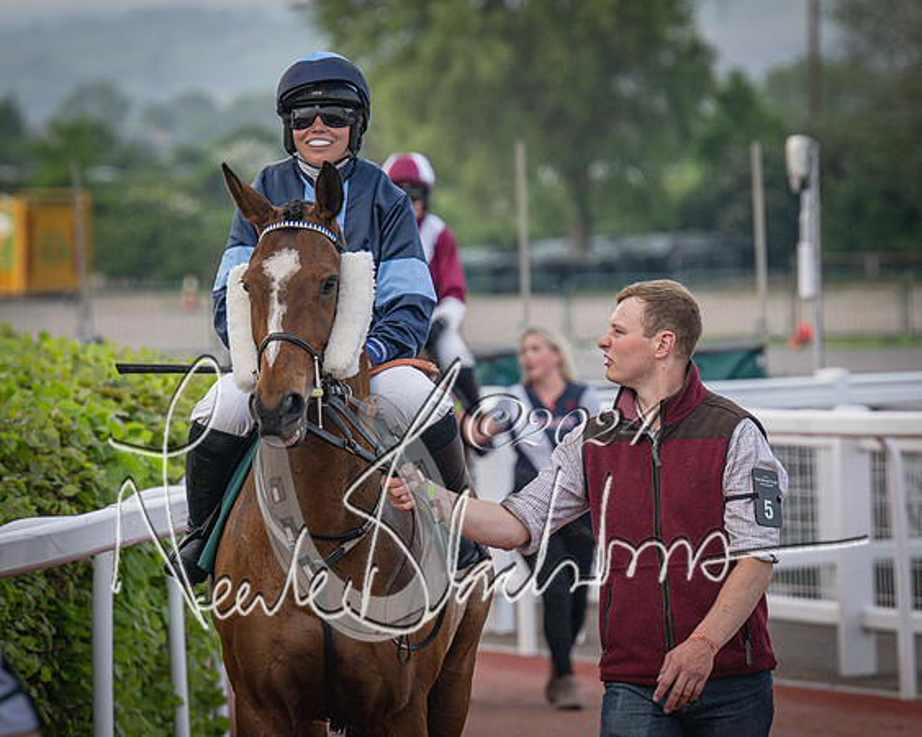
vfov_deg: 4.3
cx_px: 502
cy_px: 303
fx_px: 9886
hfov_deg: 5.3
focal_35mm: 362
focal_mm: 165
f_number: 4
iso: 400
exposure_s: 1/1000
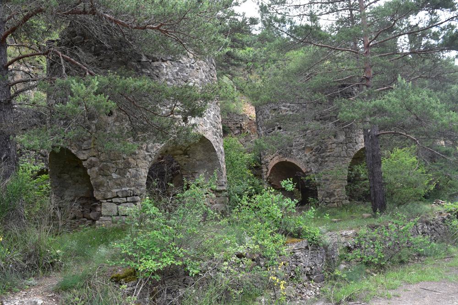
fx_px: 420
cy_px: 152
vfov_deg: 40.0
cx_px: 229
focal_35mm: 33
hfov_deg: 57.2
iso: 400
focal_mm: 22
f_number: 7.1
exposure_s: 1/200
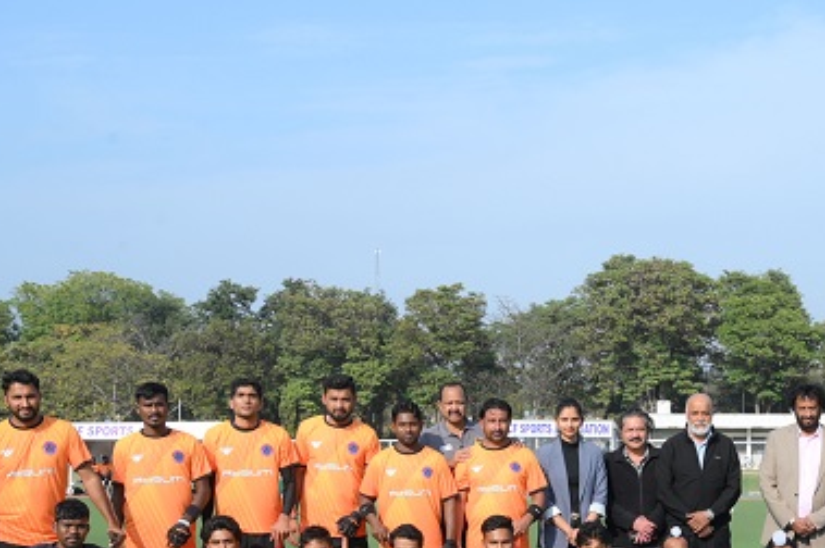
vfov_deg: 21.7
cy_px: 505
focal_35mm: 61
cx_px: 657
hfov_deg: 32.0
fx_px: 1397
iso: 200
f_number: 11
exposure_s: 1/160
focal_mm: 33
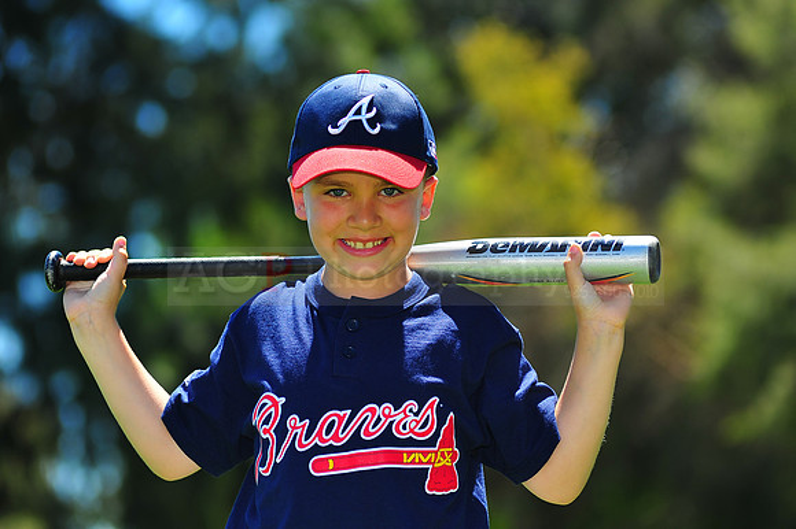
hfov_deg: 11.4
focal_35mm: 180
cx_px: 398
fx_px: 3978
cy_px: 264
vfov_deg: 7.6
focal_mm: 180
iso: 200
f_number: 5
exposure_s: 1/640
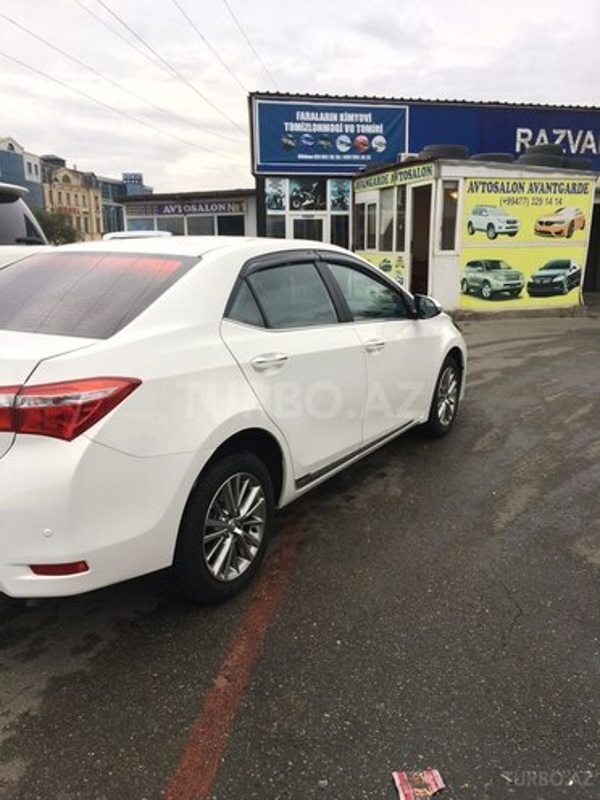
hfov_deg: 48.2
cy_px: 400
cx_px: 300
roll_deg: +1.0
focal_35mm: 29
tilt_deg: -13.5
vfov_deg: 61.7
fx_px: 670
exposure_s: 1/33
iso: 40
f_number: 2.2
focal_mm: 4.15
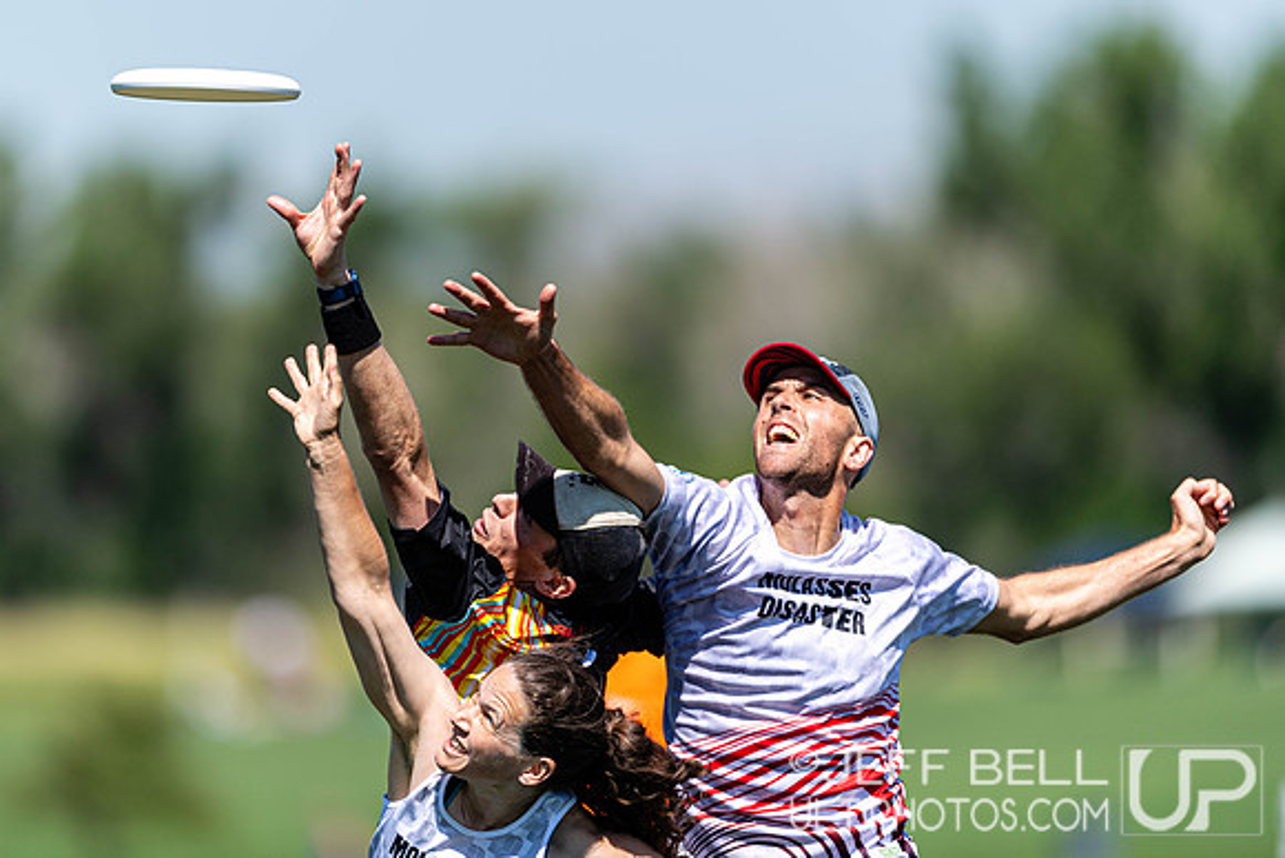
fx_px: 17317
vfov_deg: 2.8
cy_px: 344
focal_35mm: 485
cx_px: 554
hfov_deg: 4.2
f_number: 2.8
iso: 100
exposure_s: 1/2500
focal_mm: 400
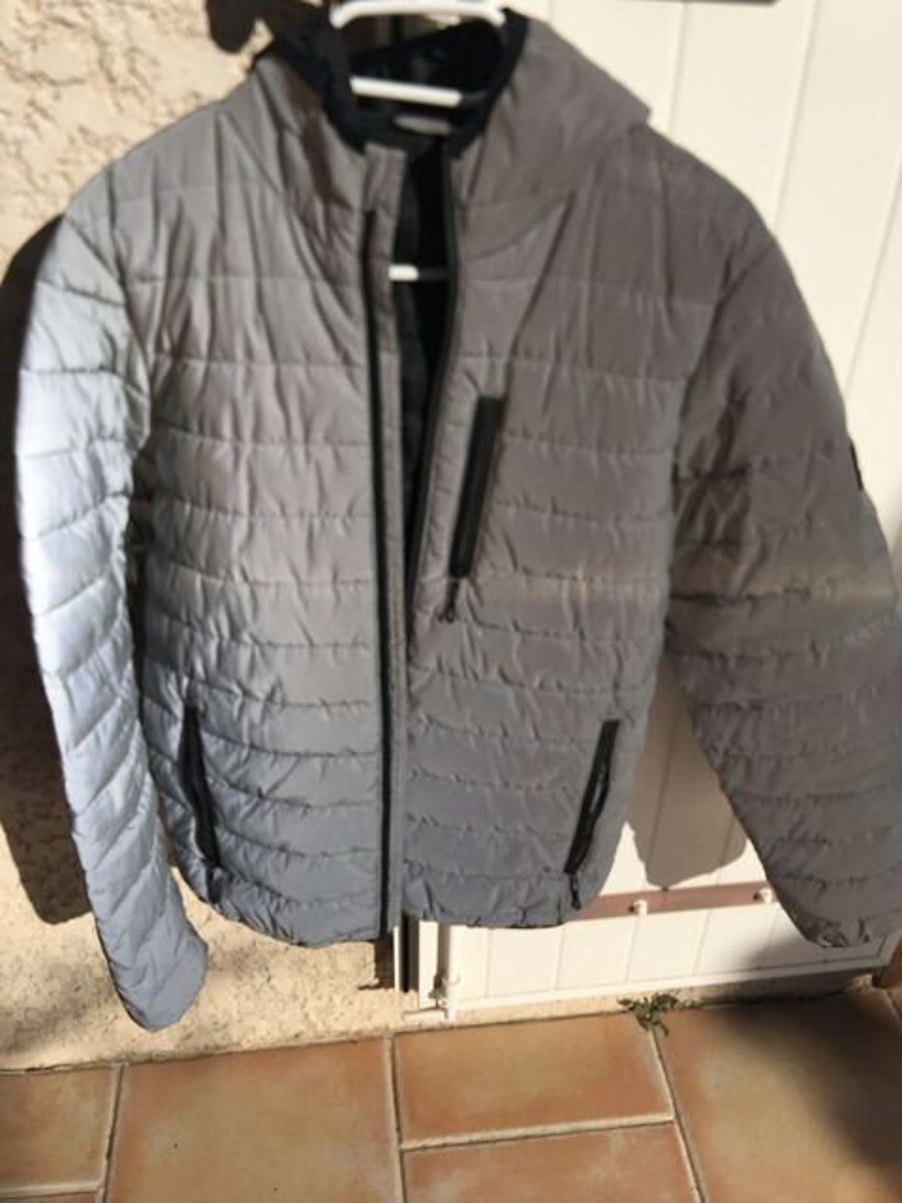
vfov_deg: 61.7
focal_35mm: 29
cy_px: 602
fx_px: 1008
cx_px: 451
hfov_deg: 48.2
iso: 25
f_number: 2.2
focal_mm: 4.15
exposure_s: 1/3846
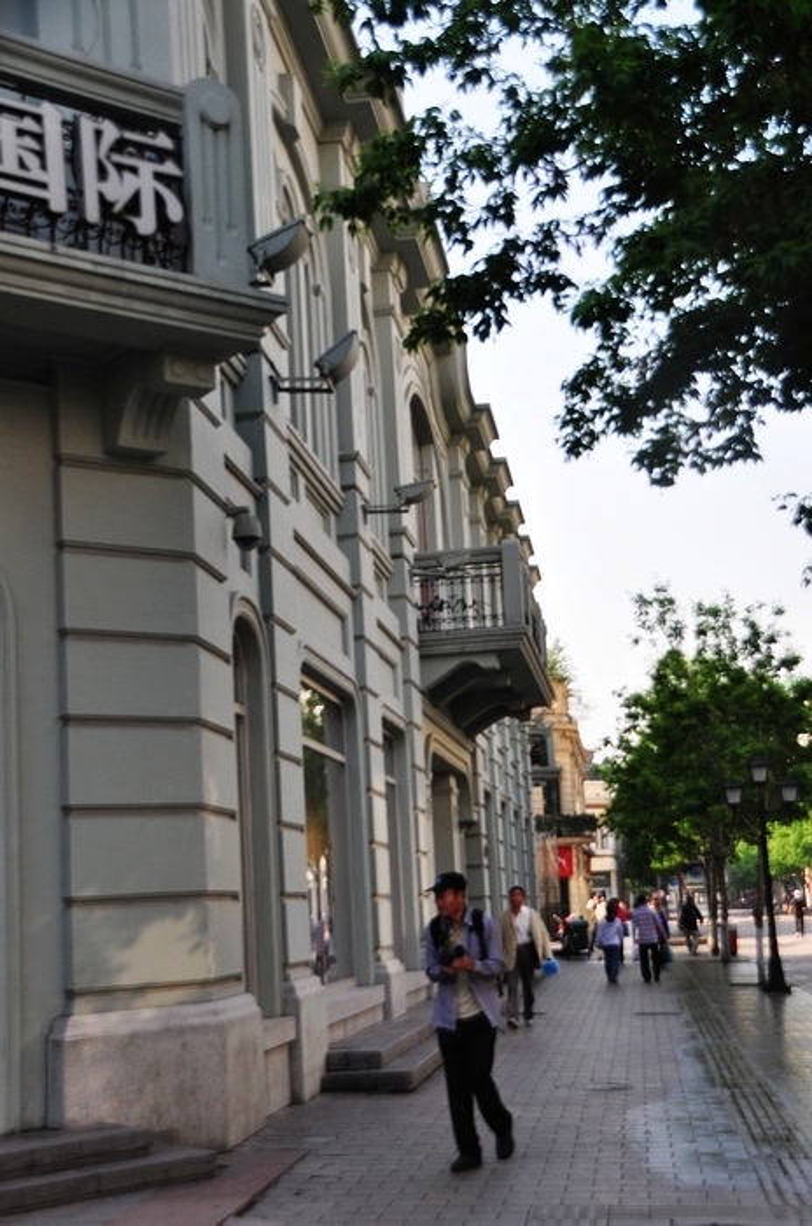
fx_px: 1630
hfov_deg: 28.0
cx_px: 406
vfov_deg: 41.2
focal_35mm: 48
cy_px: 613
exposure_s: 1/500
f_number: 5.6
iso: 400
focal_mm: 32
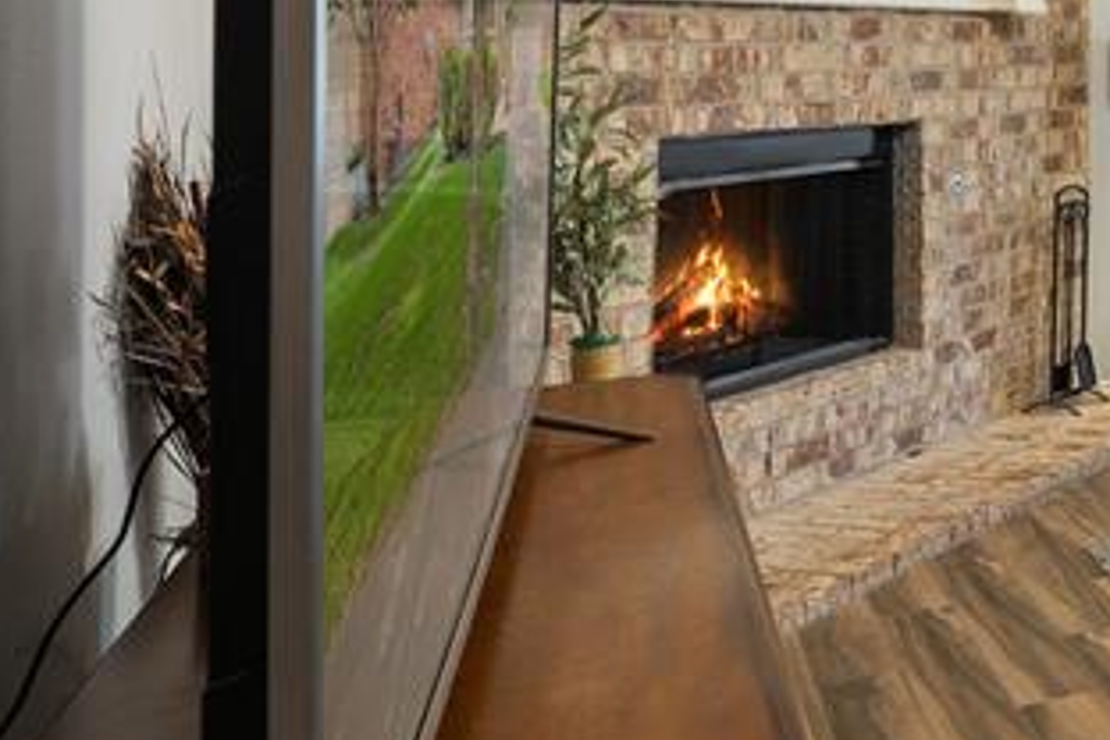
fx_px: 1418
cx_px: 1576
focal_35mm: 46
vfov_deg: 28.1
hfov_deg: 29.8
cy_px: 68
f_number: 10
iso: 100
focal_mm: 14
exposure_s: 8
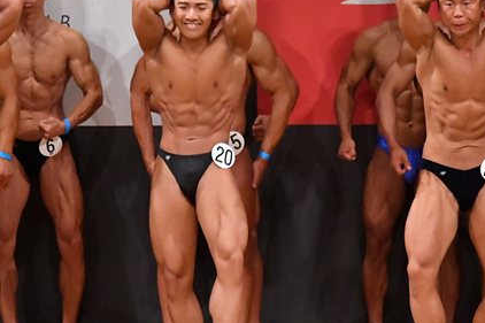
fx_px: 5939
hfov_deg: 4.7
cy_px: 193
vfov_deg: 3.1
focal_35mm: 441
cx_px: 151
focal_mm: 160
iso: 8000
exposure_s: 1/400
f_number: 5.6
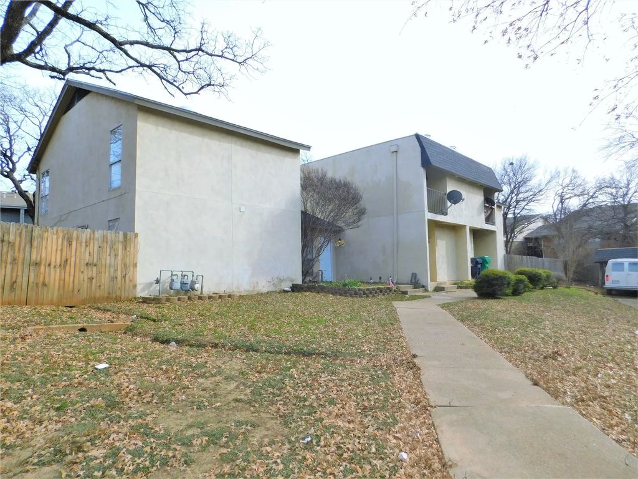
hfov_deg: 73.9
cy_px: 240
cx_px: 319
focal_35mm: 23
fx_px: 424
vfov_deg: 58.9
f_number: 3
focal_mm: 4
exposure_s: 1/800
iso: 125
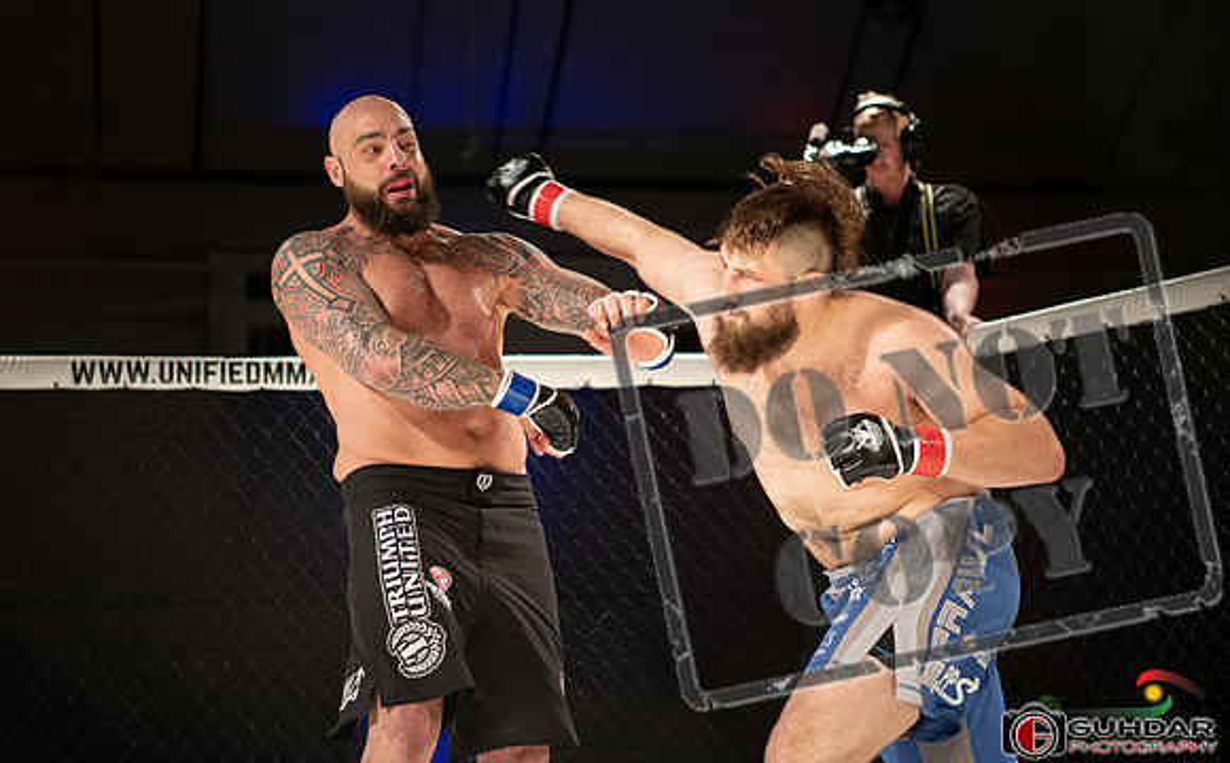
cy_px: 322
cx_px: 568
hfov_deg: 26.9
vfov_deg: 16.9
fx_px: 2574
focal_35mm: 77
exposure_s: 1/1000
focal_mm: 70
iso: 1600
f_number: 2.8
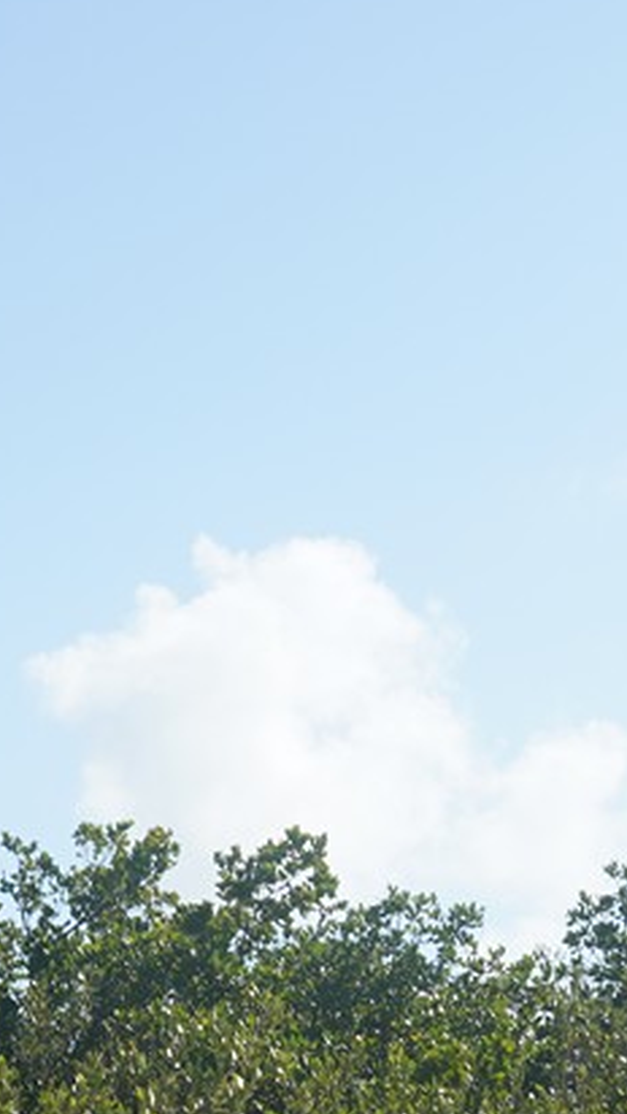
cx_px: 719
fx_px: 4961
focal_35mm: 168
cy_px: 1720
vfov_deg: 12.2
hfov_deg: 7.2
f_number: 14
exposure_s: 1/100
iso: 100
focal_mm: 33
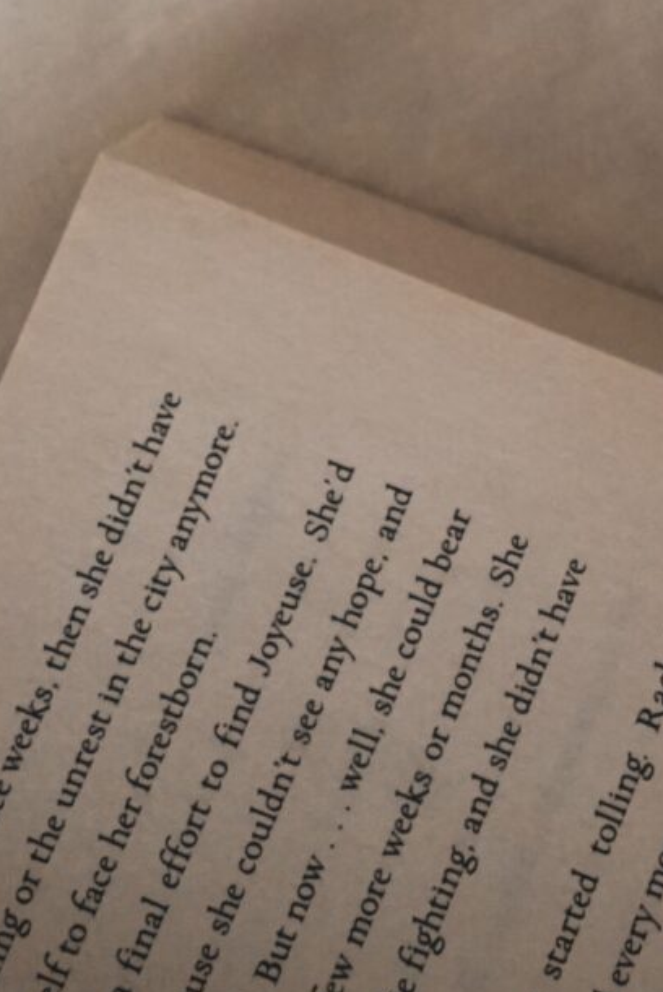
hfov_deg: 9.7
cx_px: 1249
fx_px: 3697
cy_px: -805
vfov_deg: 13.6
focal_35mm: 134
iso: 2500
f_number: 4
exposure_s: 1/60
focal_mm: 32
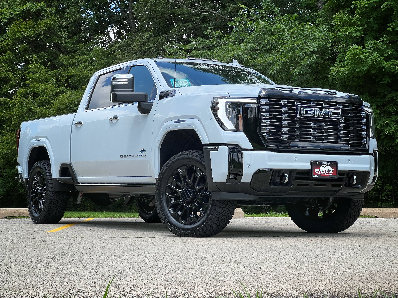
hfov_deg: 25.3
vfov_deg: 19.1
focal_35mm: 77
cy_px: 149
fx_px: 885
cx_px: 199
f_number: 2.8
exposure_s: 1/272
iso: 32
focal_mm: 9
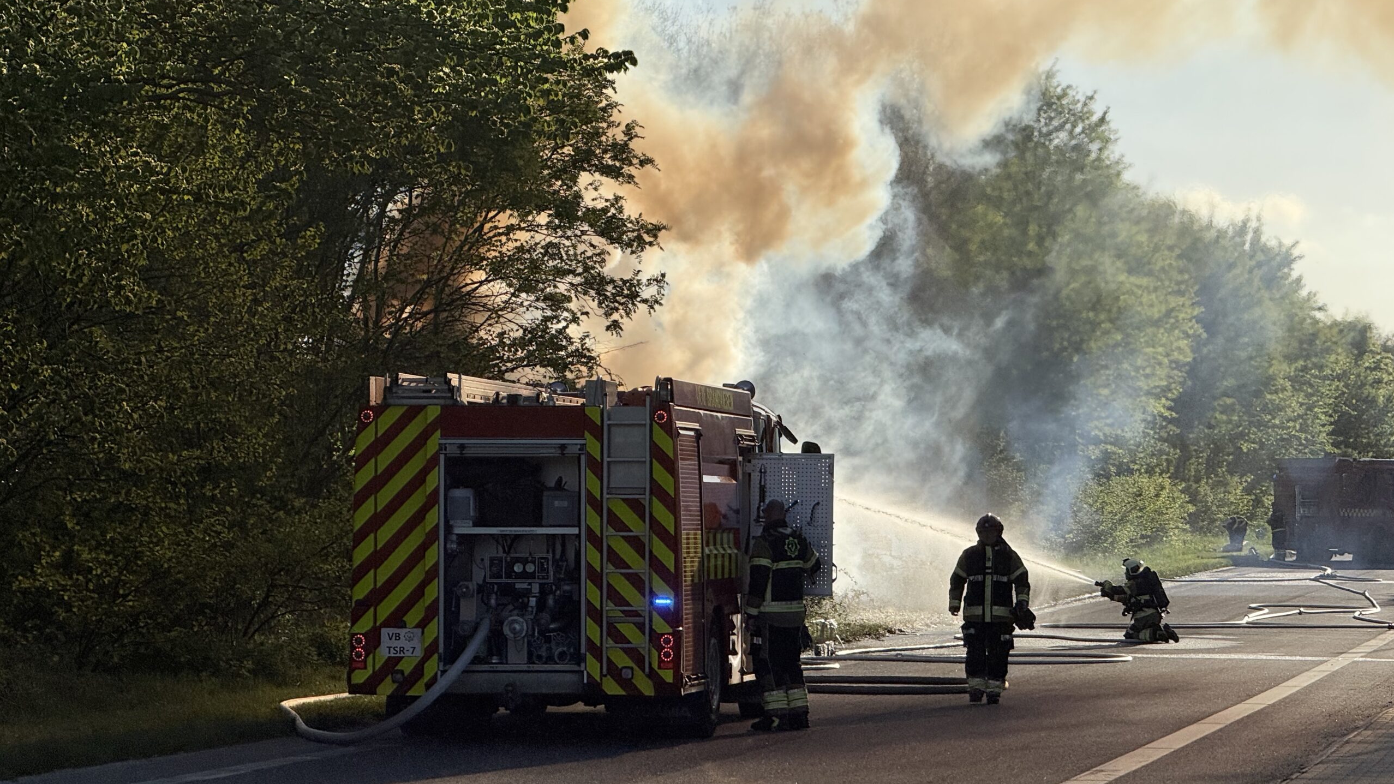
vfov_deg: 9.3
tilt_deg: +2.8
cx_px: 698
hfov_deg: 16.4
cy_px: 282
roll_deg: -2.4
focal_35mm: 131
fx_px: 4842
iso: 40
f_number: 2.8
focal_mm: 15.66
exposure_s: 1/3891
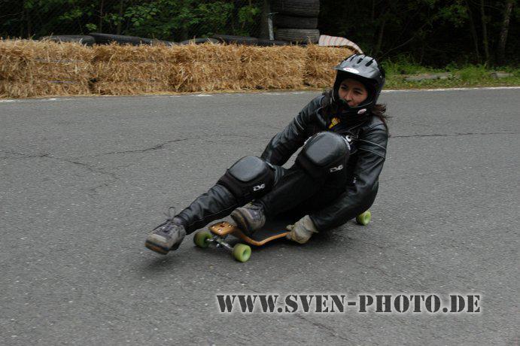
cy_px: 173
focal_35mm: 52
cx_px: 260
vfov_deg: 25.7
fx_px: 758
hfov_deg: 37.9
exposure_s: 1/350
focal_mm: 35
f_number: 5.6
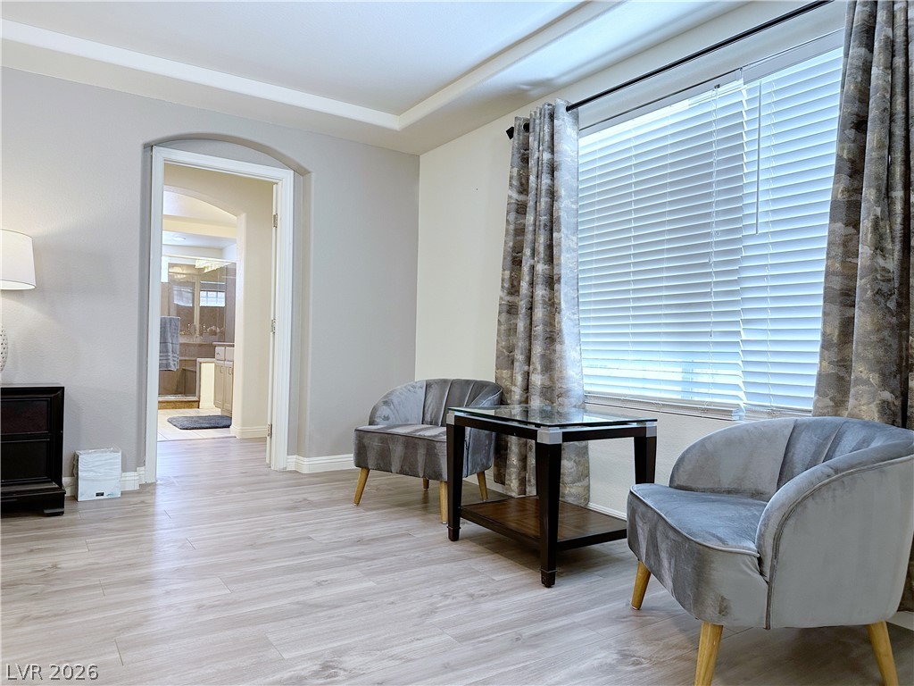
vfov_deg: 56.8
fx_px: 634
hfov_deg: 71.6
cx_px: 457
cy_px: 343
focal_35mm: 24
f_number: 1.78
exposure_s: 1/120
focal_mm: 6.86
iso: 160
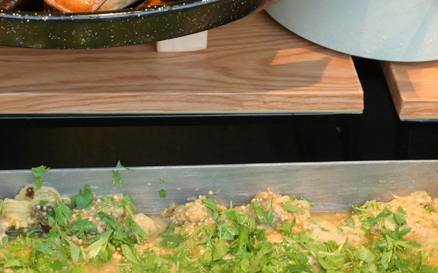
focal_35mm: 126
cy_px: -278
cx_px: 116
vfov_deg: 9.7
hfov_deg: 16.5
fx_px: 1505
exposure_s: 1/80
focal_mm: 29.5
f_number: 4.5
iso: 1600
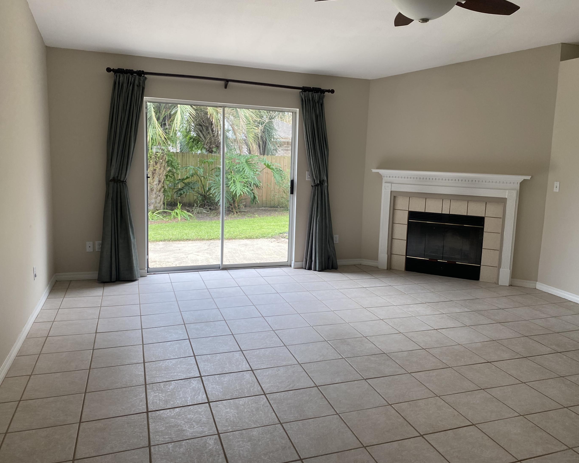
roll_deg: -1.3
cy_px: 225
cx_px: 315
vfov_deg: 51.5
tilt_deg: -8.0
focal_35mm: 28
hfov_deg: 62.1
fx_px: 480
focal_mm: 4.25
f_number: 1.8
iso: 40
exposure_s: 1/122
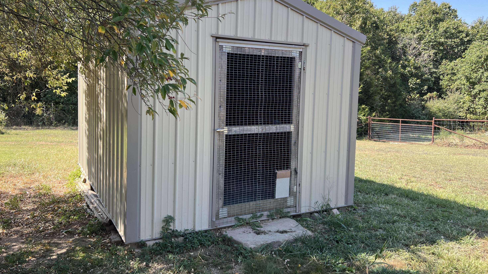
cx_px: 239
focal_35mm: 29
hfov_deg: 66.1
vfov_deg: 40.1
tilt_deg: -5.5
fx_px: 375
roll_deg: -1.0
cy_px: 117
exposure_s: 1/705
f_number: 1.5
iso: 50
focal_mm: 5.7
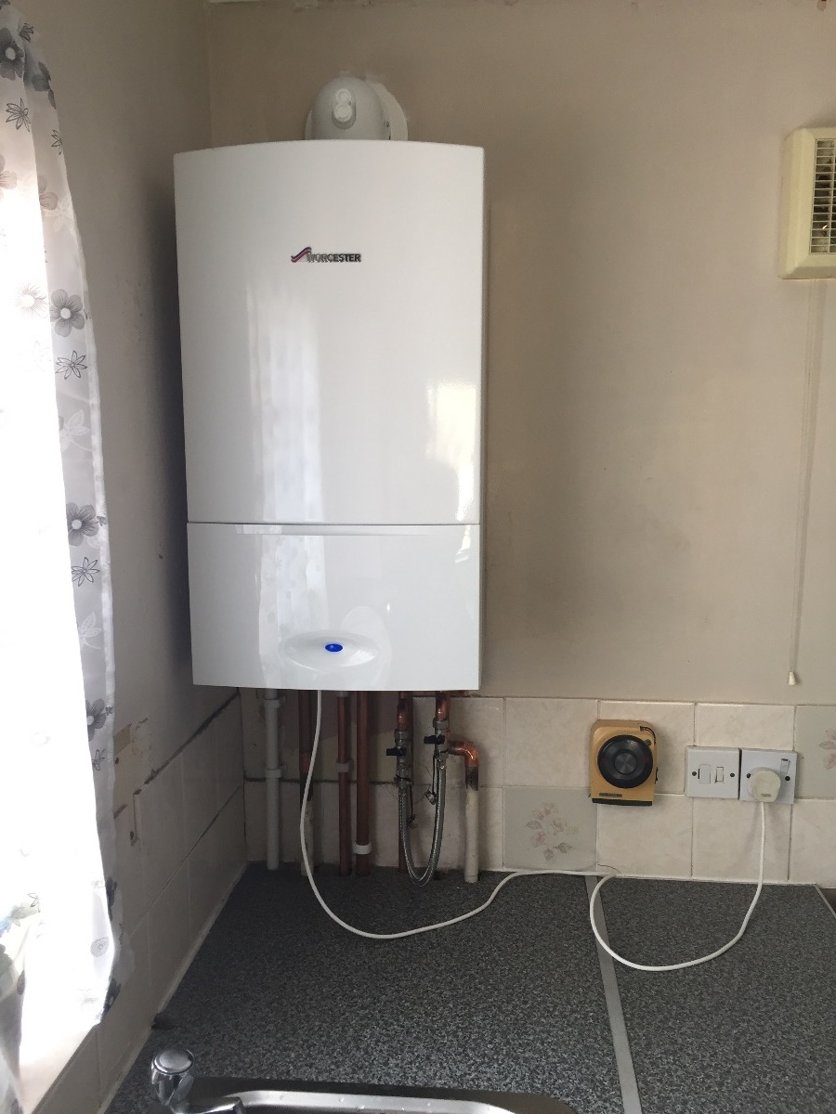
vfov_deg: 61.7
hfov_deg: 48.2
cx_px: 418
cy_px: 557
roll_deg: +0.4
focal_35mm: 29
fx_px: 934
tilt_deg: -7.6
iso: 32
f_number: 2.2
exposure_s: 1/33
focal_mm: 4.15
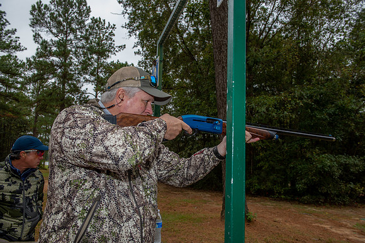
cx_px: 182
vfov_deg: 47.9
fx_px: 274
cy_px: 122
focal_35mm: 27
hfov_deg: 67.4
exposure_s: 1/250
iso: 320
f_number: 6.3
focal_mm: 27
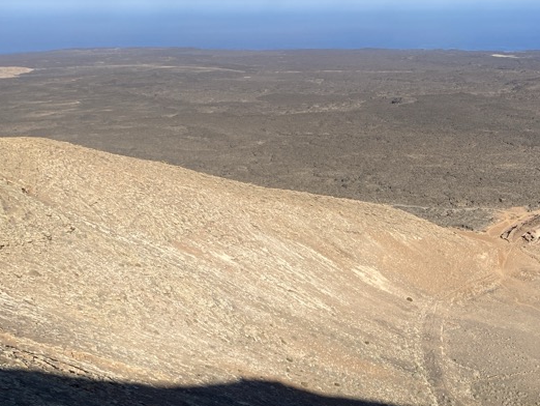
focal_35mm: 51
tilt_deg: -21.5
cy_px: 306
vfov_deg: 28.2
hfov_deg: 35.2
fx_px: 796
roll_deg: +0.0
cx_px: 492
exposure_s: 1/2410
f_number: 1.8
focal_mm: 4.25
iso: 32
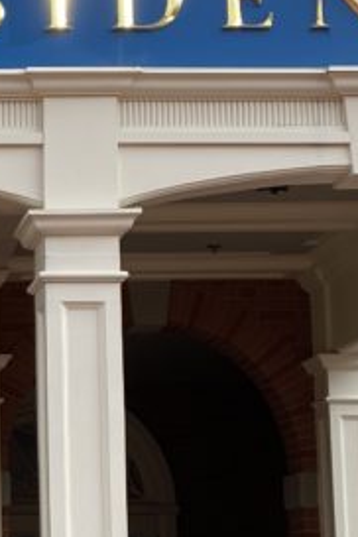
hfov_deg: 11.0
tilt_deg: +8.6
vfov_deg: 17.2
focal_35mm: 119
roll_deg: +0.1
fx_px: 1775
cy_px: 362
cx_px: -203
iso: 32
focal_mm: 4.25
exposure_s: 1/1025
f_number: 1.8
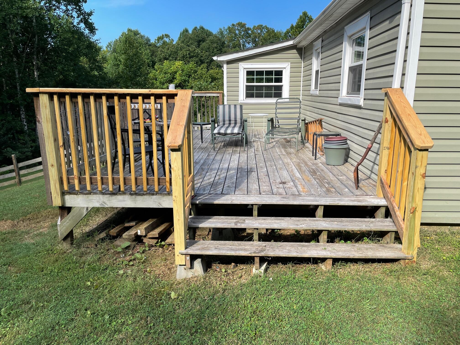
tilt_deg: -12.3
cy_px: 172
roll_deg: +1.2
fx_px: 346
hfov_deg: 67.3
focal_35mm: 26
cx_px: 230
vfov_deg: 53.1
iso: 32
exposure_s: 1/1473
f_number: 1.6
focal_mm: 4.2
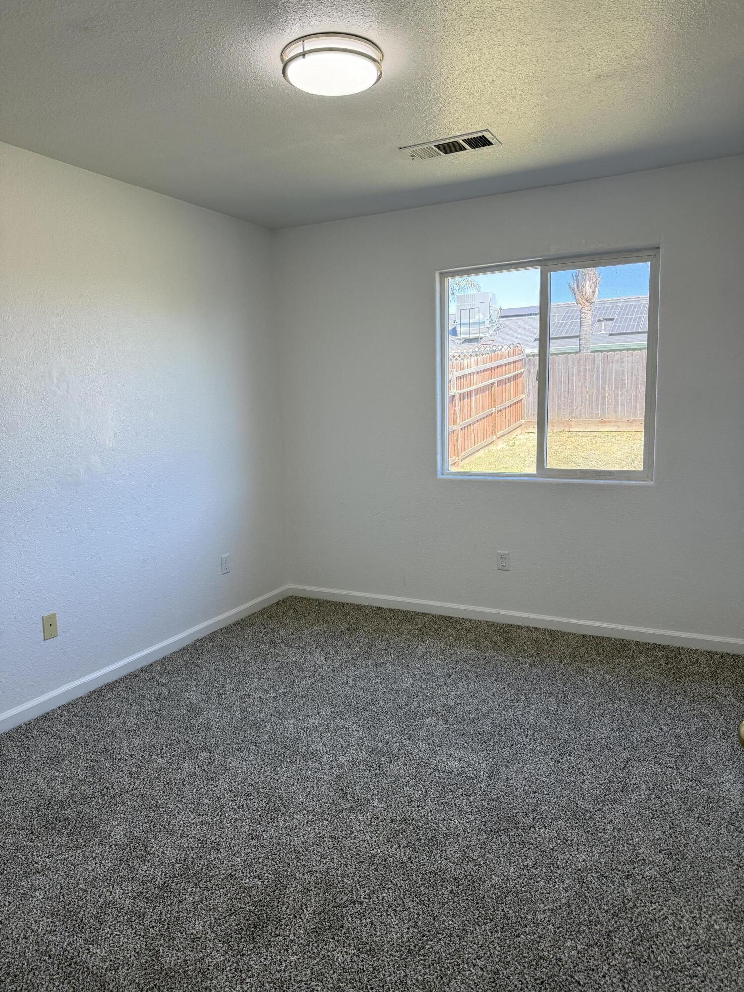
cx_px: 372
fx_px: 688
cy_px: 496
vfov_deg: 71.6
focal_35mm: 24
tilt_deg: -7.9
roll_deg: +2.9
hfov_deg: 56.8
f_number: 1.78
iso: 200
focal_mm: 6.76
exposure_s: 1/127
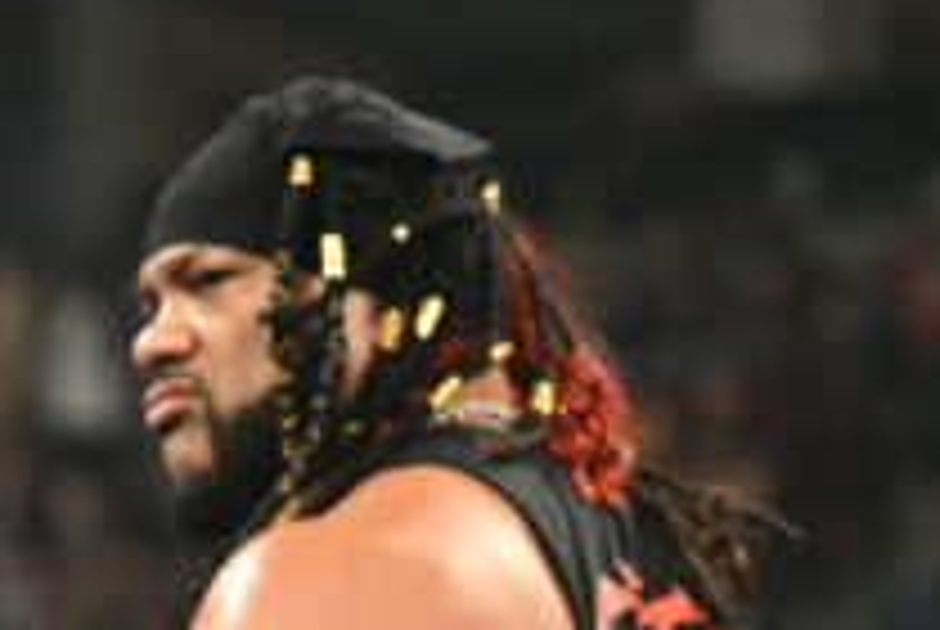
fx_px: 8629
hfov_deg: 6.2
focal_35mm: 330
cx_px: -4
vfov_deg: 4.2
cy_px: 630
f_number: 2.8
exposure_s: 1/800
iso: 6400
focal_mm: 90
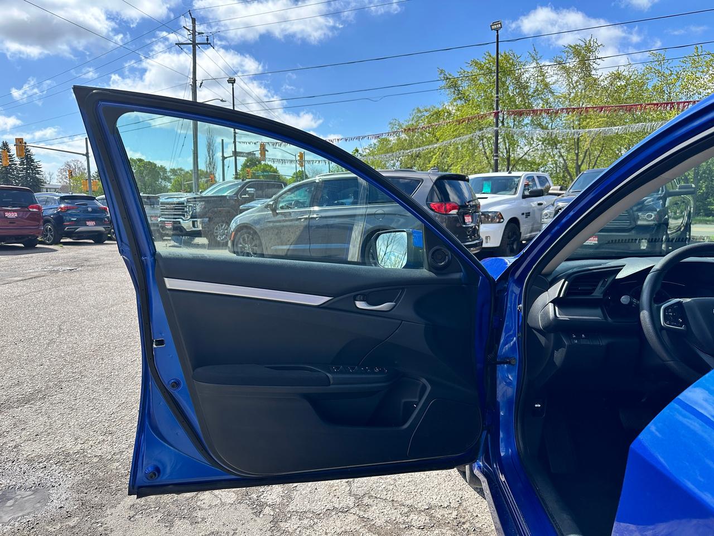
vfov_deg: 56.8
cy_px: 268
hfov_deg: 71.6
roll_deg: +0.1
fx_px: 495
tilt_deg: -7.7
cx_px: 357
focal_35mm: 24
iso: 80
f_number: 1.78
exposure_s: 1/2967
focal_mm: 6.86
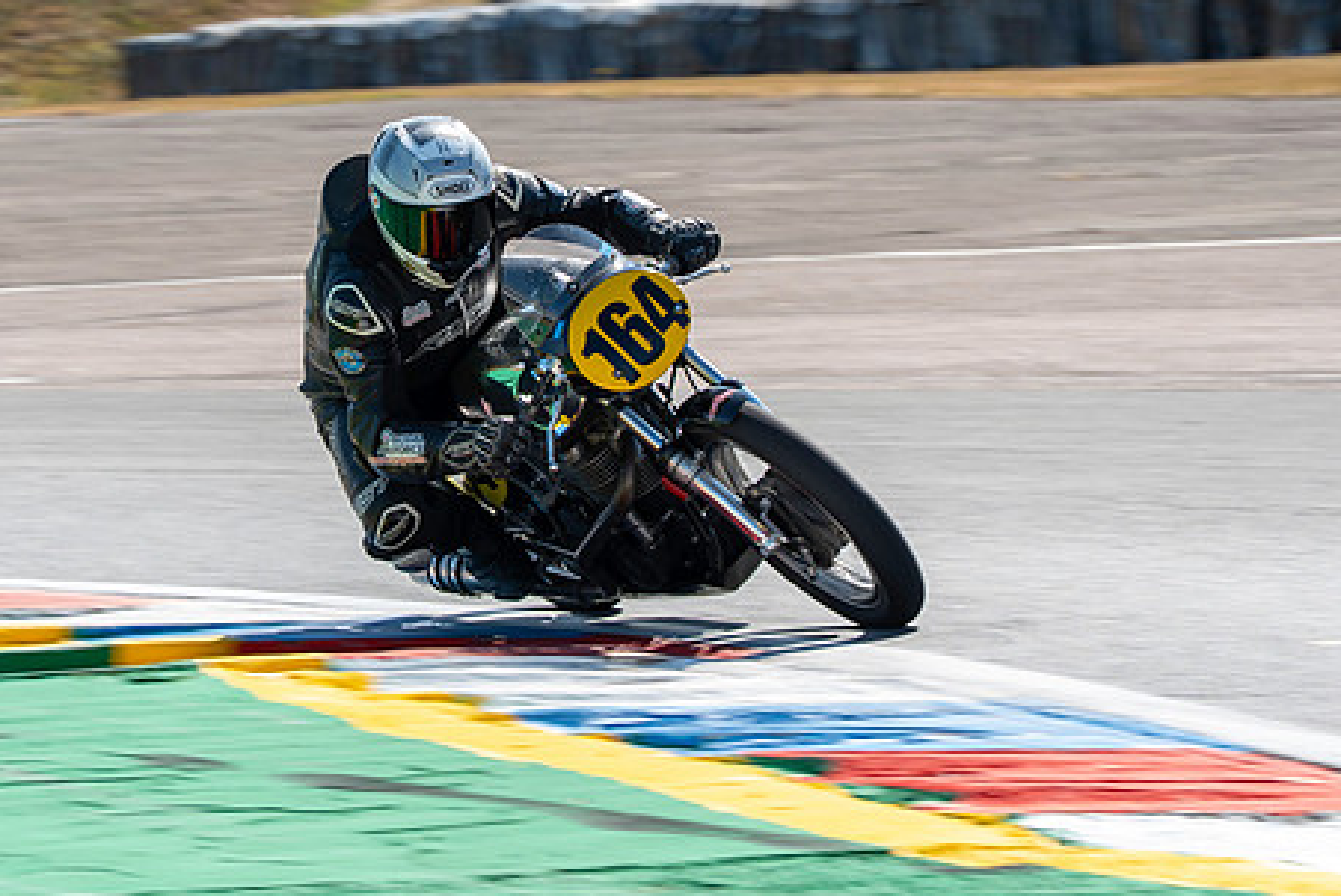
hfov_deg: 6.3
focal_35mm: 327
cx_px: 427
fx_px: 12188
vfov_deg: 4.2
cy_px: 347
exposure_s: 1/200
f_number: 10
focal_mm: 200
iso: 160
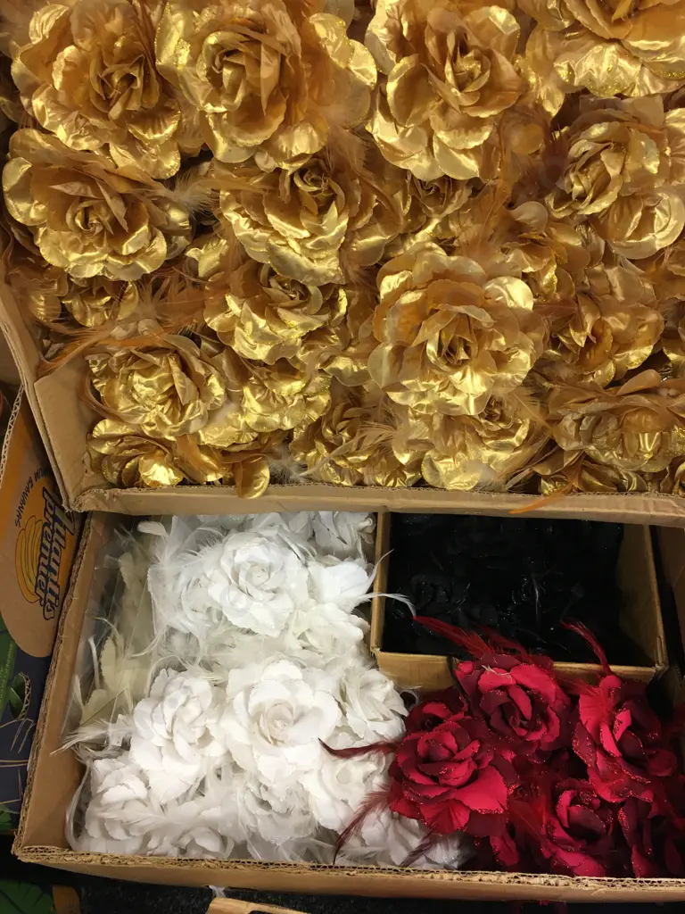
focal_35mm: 29
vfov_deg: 61.7
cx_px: 342
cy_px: 457
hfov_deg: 48.2
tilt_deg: -58.7
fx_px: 765
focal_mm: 4.15
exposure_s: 1/17
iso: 32
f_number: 2.2
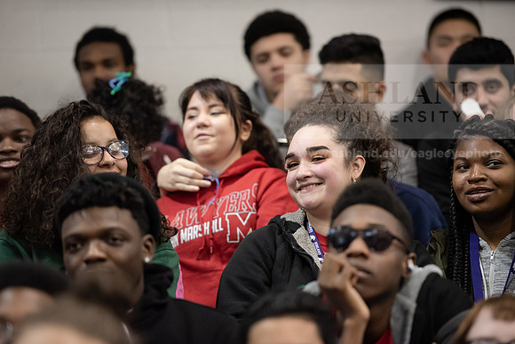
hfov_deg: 11.4
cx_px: 258
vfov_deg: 7.6
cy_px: 172
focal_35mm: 180
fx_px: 2575
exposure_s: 1/200
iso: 4000
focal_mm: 180
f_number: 2.8
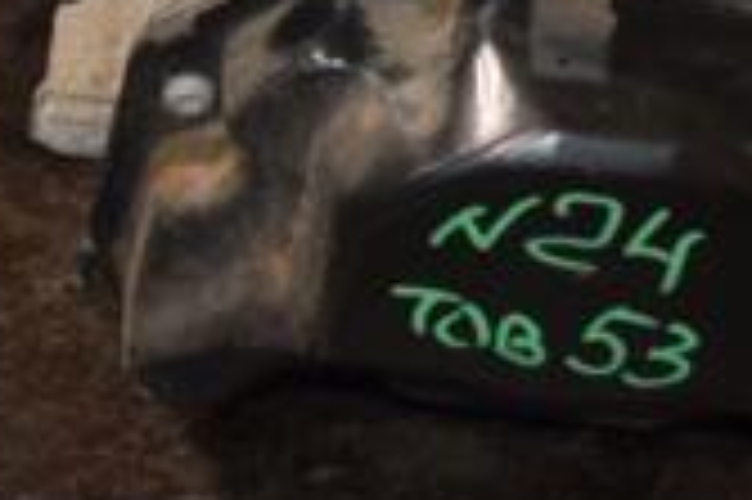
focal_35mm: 151
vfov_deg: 8.8
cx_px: 779
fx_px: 3151
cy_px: -338
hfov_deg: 13.4
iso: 800
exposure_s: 1/60
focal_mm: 28
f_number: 5
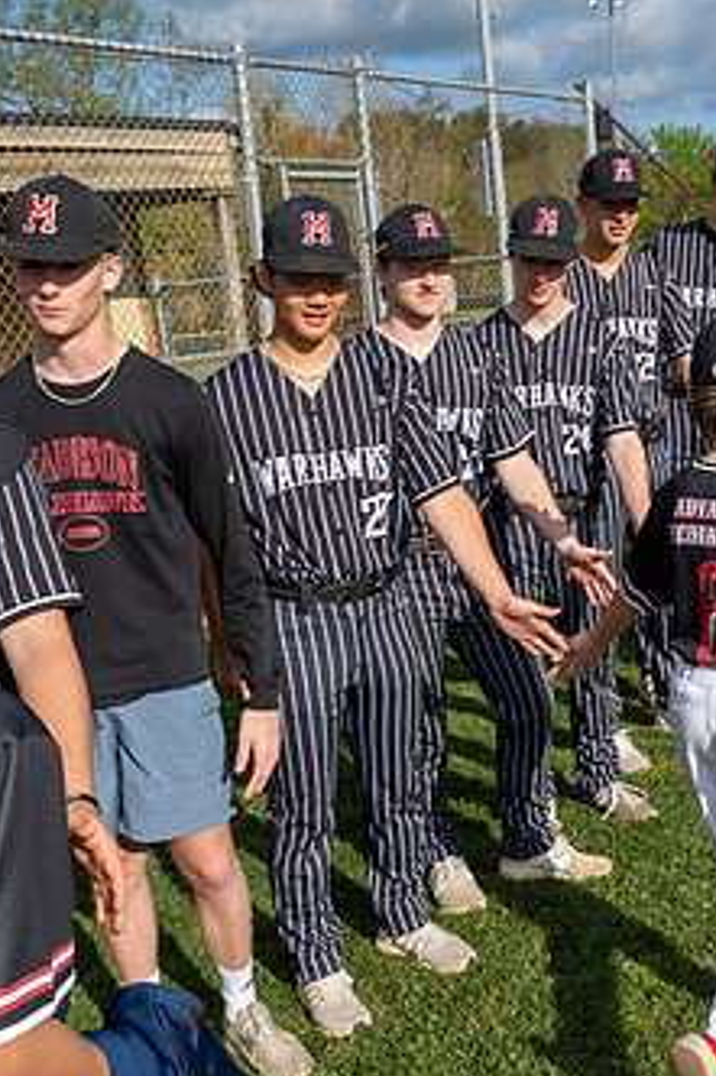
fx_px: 1254
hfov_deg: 31.7
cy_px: 569
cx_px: 437
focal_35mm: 42
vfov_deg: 46.4
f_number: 6.3
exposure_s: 1/250
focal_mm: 24
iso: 64
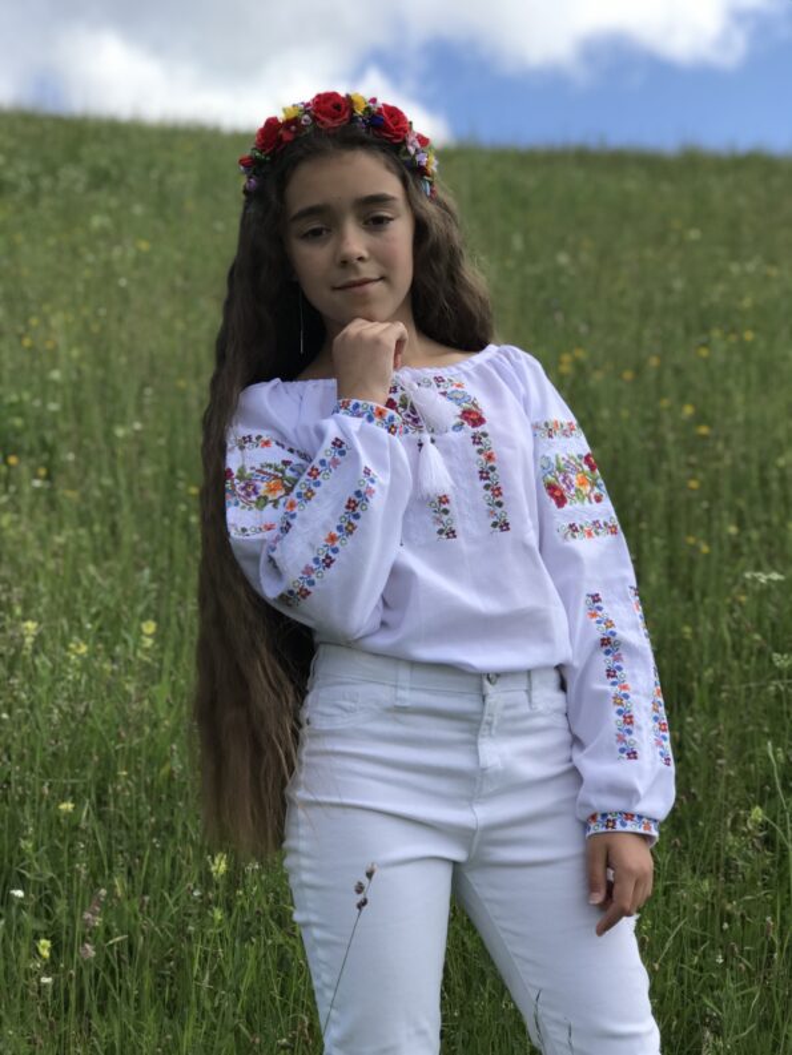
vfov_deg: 33.8
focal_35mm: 57
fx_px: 1738
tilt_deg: +6.3
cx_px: 396
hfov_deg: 25.7
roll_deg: -0.6
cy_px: 528
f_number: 2.8
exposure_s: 1/584
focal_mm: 6.6
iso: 20
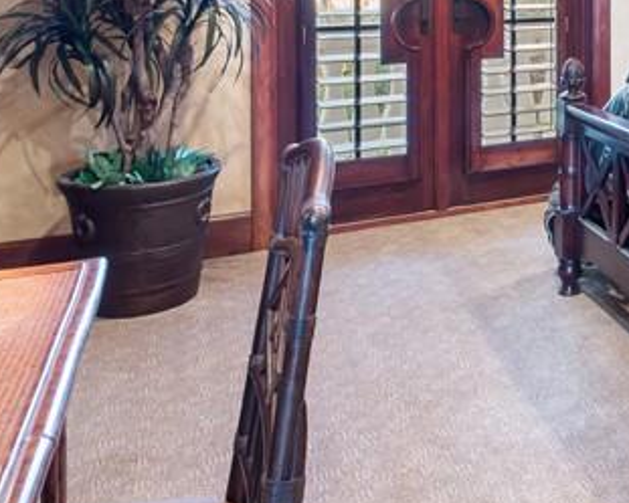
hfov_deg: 34.6
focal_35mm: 45
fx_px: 838
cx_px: 714
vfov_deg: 30.6
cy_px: -20
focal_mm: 7
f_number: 7.1
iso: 200
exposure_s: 2
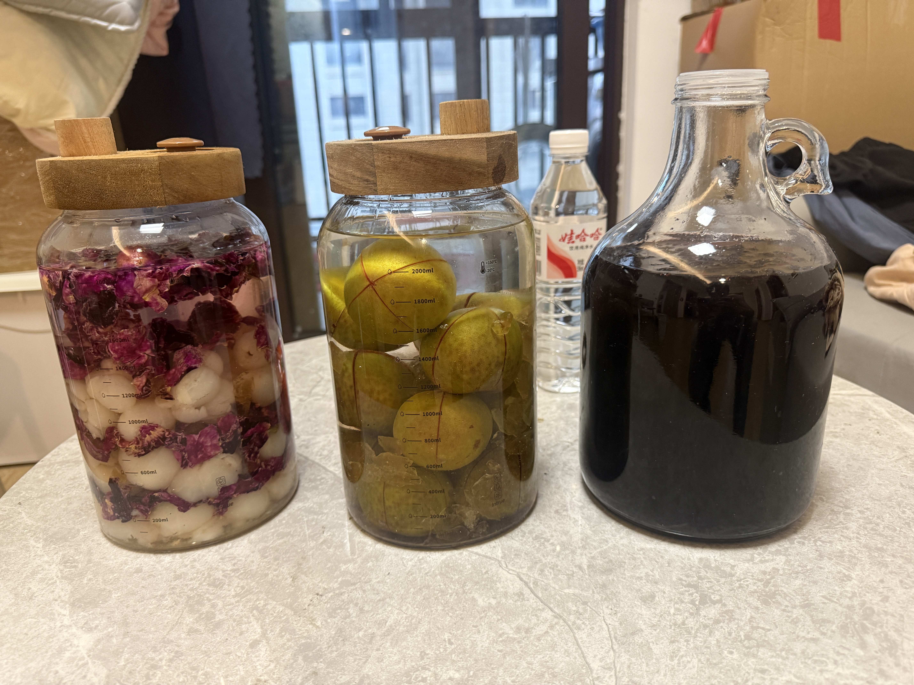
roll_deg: +1.5
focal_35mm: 24
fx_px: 634
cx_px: 457
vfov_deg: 56.8
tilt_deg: -18.9
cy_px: 342
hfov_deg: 71.6
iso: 320
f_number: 1.78
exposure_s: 1/50
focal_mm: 6.76
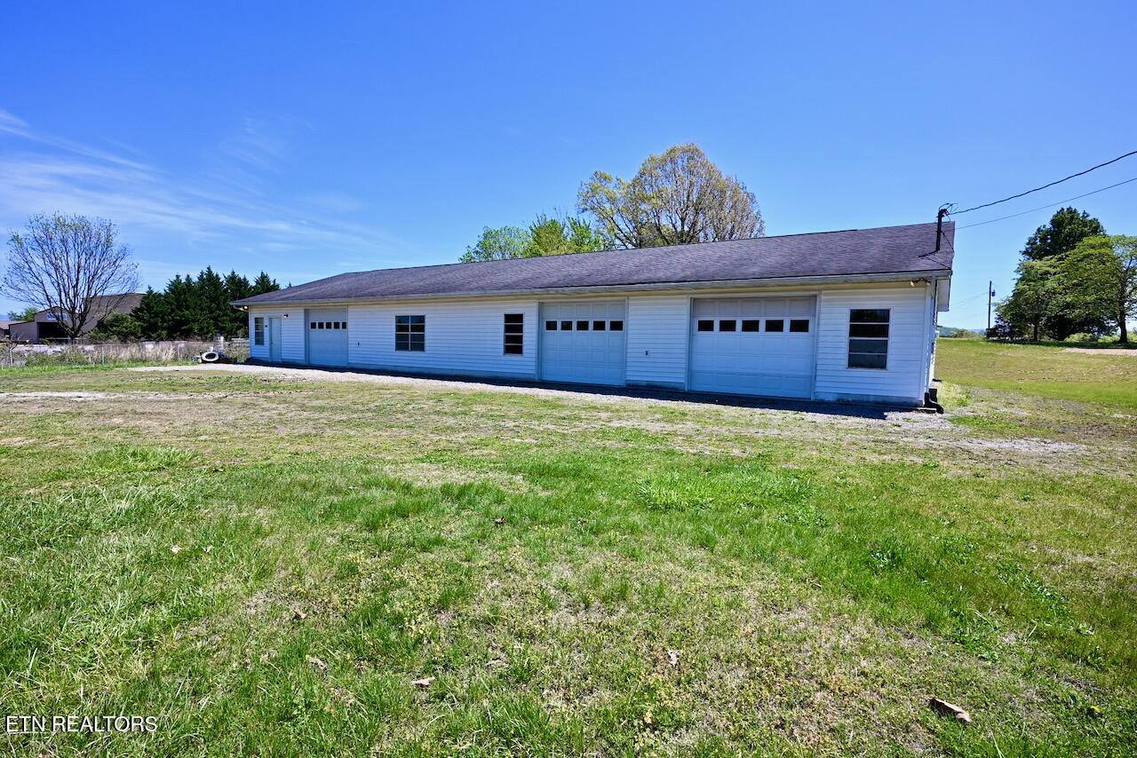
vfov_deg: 67.4
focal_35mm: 18
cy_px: 379
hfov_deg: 90.0
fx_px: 569
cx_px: 568
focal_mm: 12
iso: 100
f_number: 7.1
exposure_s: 1/400
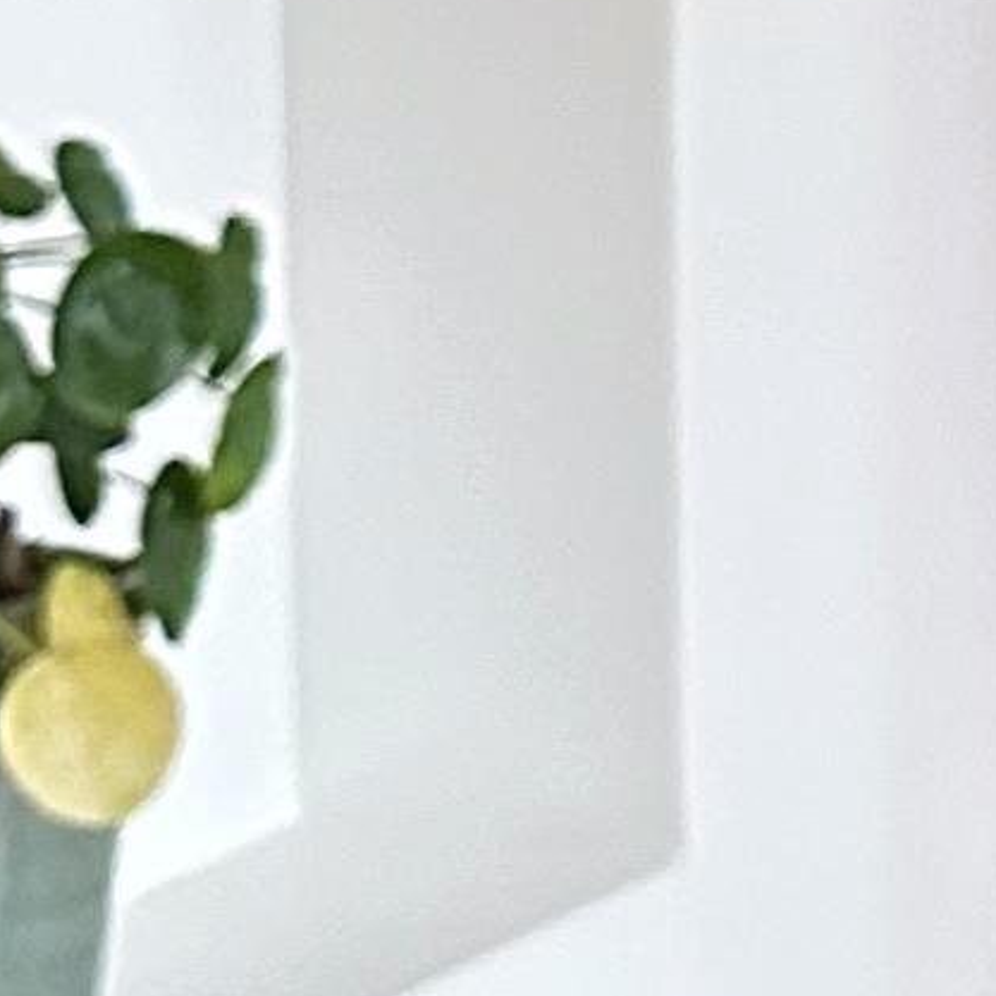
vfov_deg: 8.4
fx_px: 6673
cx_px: 3437
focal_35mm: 205
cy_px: -342
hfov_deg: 7.2
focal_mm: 6.86
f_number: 1.78
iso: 800
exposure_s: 1/60
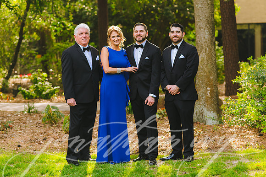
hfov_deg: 22.4
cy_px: 90
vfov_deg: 15.1
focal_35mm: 91
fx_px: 672
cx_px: 126
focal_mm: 85
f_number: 2.8
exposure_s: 1/640
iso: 400
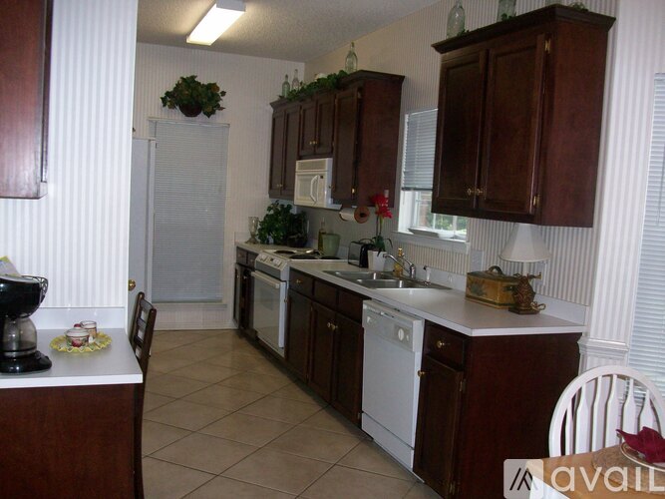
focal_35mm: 34
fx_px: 653
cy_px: 250
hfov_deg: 54.0
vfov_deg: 41.8
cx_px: 332
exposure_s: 1/60
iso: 160
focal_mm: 5.7
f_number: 2.8
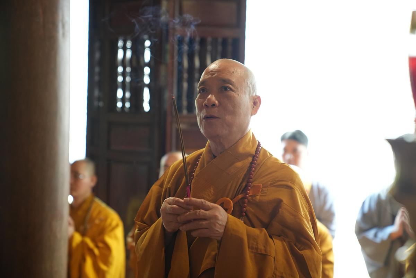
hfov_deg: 28.8
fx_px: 809
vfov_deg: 19.5
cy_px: 139
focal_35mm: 70
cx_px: 208
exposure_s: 1/80
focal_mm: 70
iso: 2500
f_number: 2.8
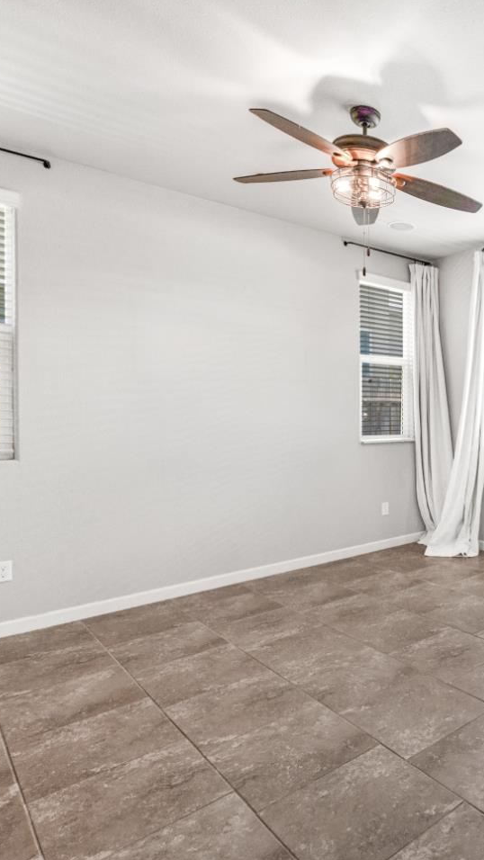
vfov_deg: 78.7
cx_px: 517
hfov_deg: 41.0
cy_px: 426
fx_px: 525
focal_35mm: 23
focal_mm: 14
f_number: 4
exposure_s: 1/60
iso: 400
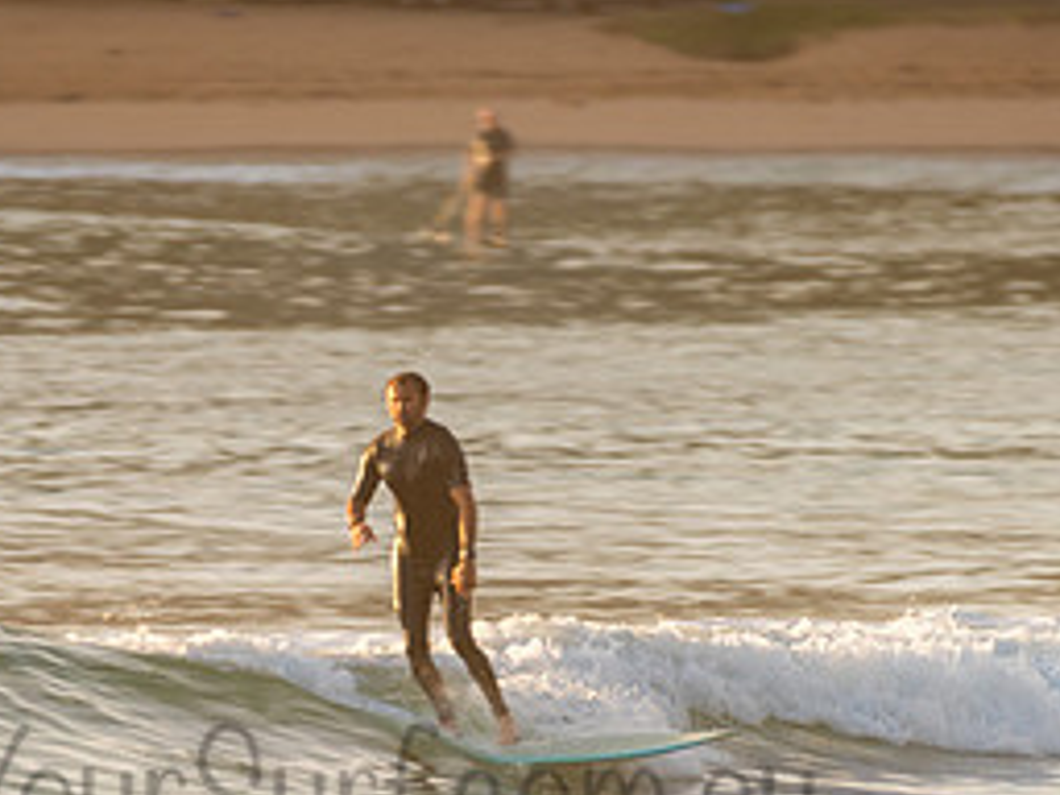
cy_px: 577
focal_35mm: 1335
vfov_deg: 1.1
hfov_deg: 1.5
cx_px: 392
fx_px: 40880
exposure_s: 1/60
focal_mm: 500
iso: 80
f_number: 5.6
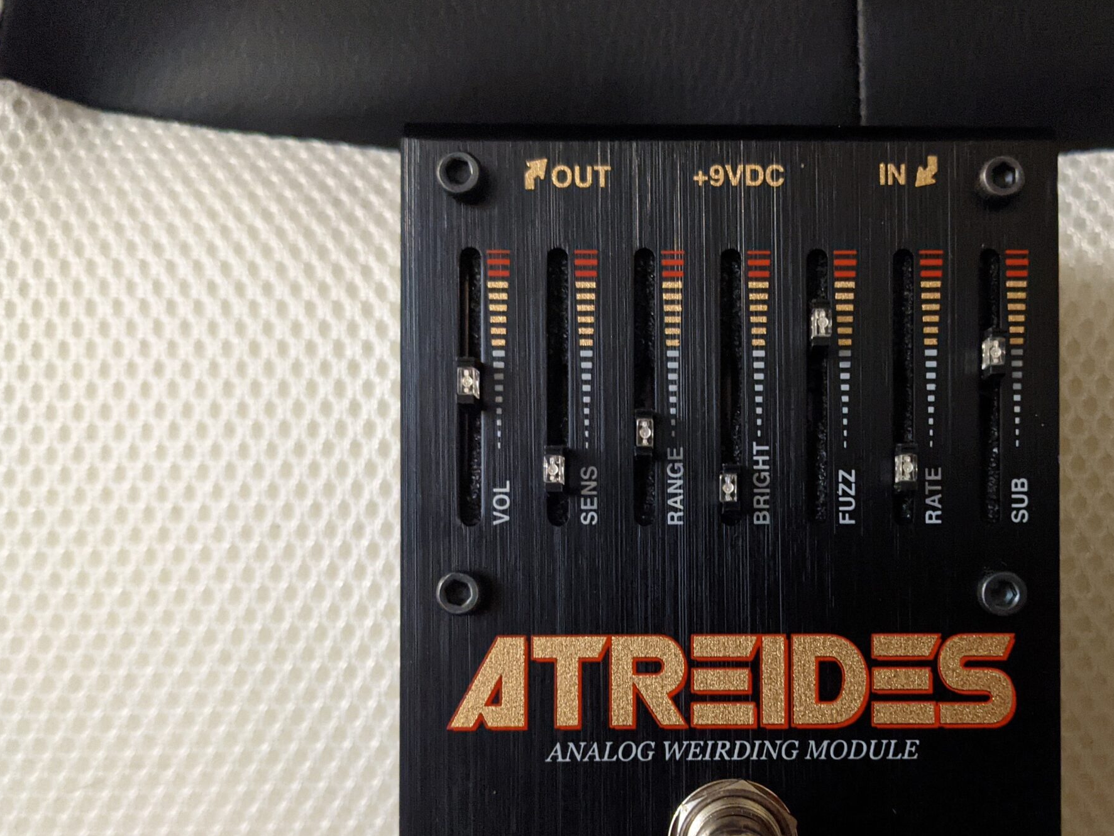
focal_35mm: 39
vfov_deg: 36.5
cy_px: 550
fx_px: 1255
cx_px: 741
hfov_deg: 47.1
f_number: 1.73
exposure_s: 1/24
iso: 1860
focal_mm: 4.38
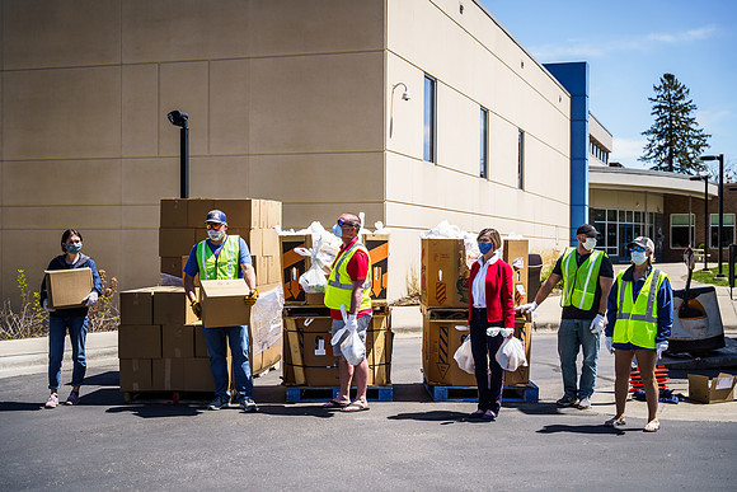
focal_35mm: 53
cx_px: 368
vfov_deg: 25.5
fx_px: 1085
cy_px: 246
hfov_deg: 37.5
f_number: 2.8
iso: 200
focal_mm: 52.3
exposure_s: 1/2000
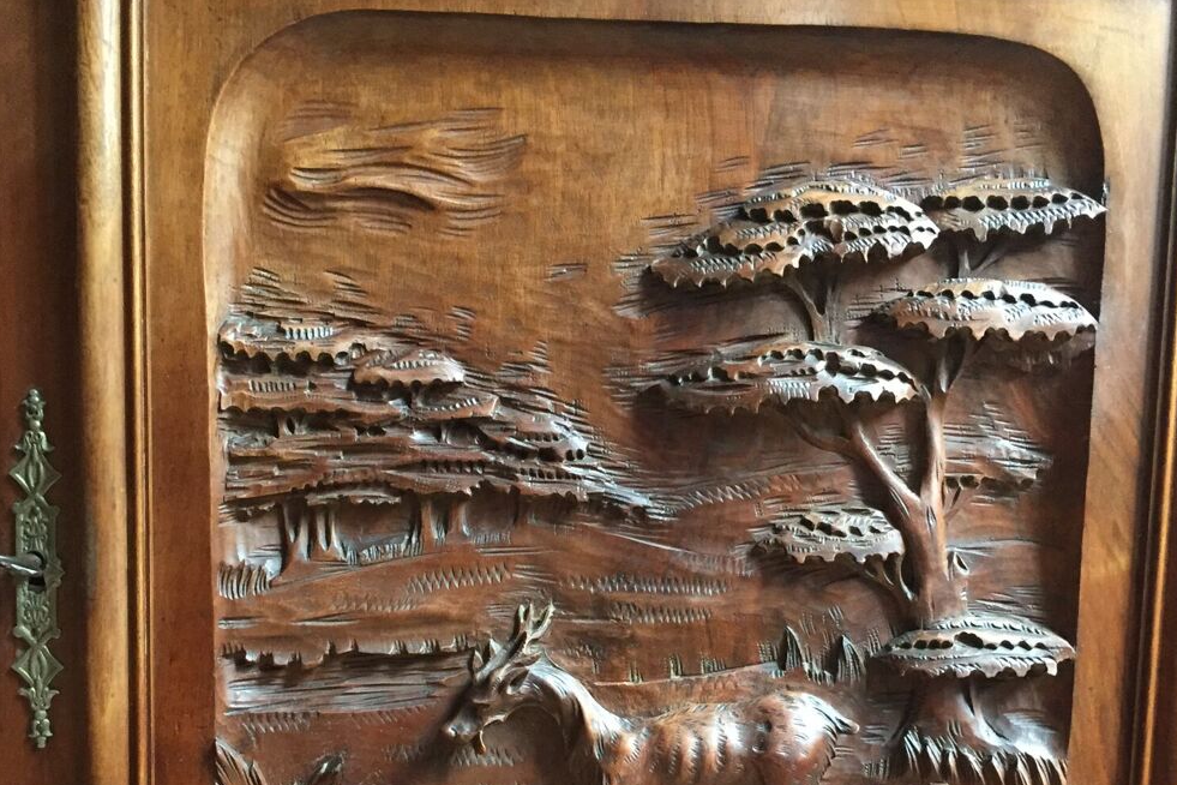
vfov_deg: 31.5
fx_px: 1340
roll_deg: -0.6
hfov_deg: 47.4
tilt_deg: -5.8
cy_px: 661
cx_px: 596
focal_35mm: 41
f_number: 2.2
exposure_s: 1/17
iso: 250
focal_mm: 4.15
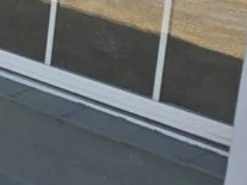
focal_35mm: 134
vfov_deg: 10.6
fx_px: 956
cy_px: -115
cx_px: -302
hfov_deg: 12.3
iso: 80
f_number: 1.7
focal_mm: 6.3
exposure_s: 1/2760
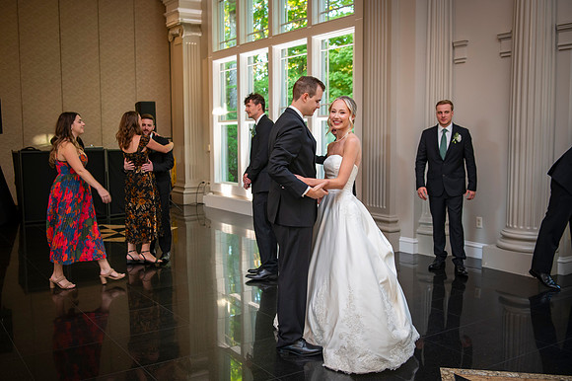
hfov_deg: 52.3
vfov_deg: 36.2
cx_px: 286
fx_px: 583
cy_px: 190
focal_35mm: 37
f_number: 2.8
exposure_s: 1/100
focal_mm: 35
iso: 800
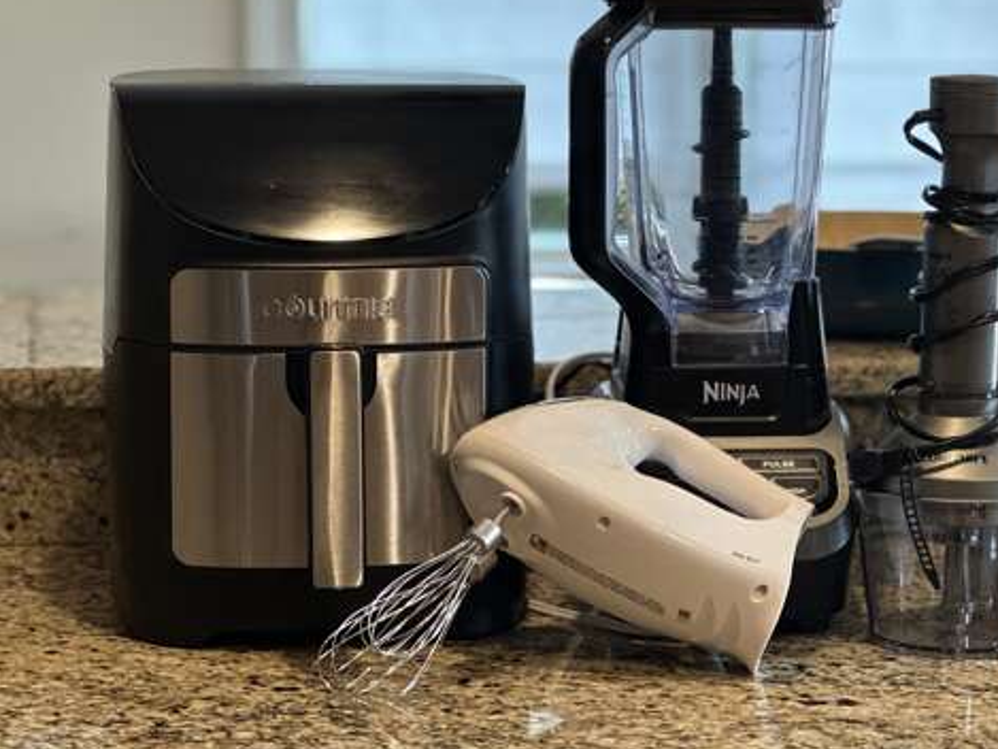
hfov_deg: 17.5
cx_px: 691
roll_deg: -0.3
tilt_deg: -7.9
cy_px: 313
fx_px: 3230
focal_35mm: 112
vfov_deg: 13.2
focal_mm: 9
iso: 125
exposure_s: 1/40
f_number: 2.8
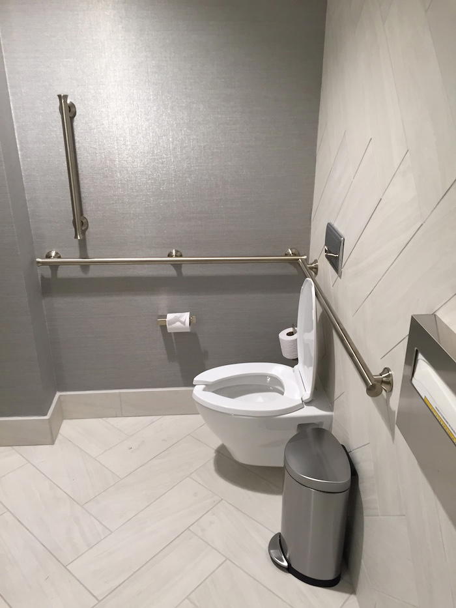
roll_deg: -0.1
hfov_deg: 48.2
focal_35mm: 29
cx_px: 228
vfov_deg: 61.7
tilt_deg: -23.1
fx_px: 509
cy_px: 304
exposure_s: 1/30
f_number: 2.2
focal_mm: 4.15
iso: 80
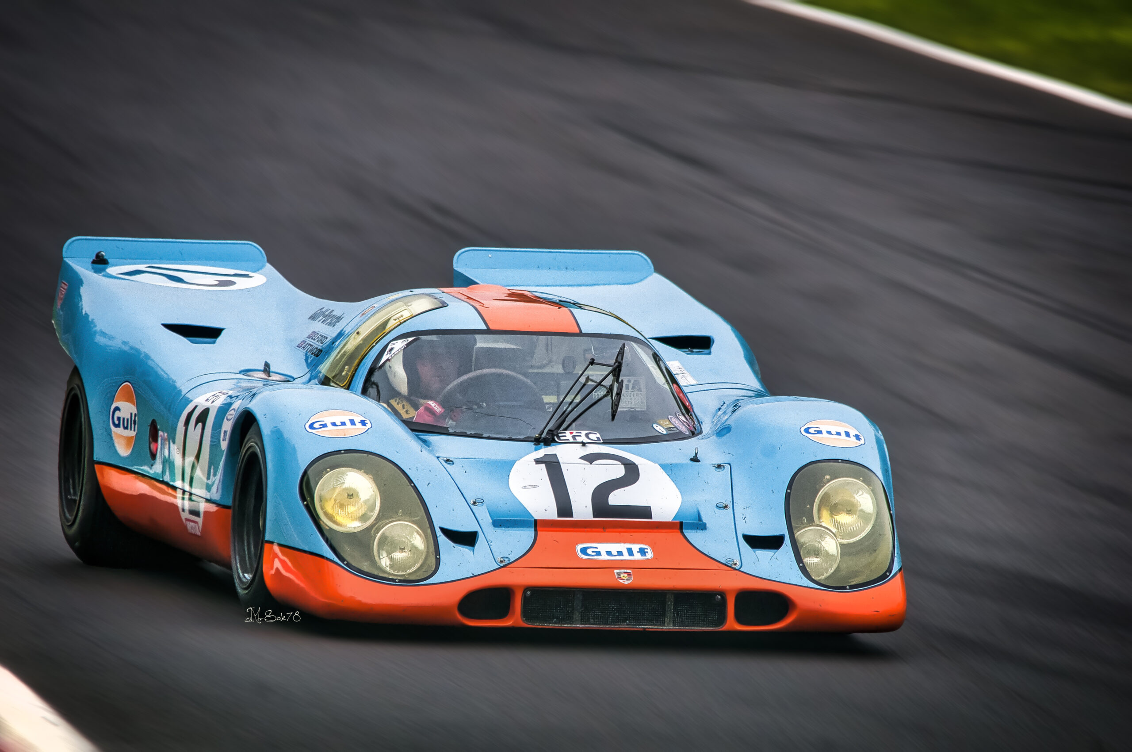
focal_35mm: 675
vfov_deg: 2.0
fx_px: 21198
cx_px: 566
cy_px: 376
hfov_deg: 3.1
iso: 500
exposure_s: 1/1000
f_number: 9
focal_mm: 450
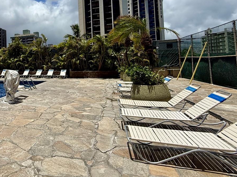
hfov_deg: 61.5
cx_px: 36
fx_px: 171
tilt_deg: +2.4
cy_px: 54
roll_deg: -1.0
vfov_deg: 53.4
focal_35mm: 25
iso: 50
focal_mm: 2.22
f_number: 2.2
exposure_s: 1/4149
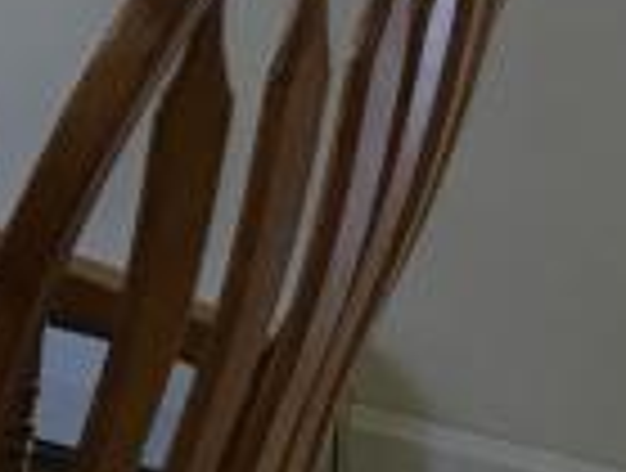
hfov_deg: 8.1
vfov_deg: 6.7
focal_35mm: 213
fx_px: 3862
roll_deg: -0.6
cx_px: -1184
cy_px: -638
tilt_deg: -5.2
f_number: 2.2
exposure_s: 1/30
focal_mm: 4.15
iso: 50
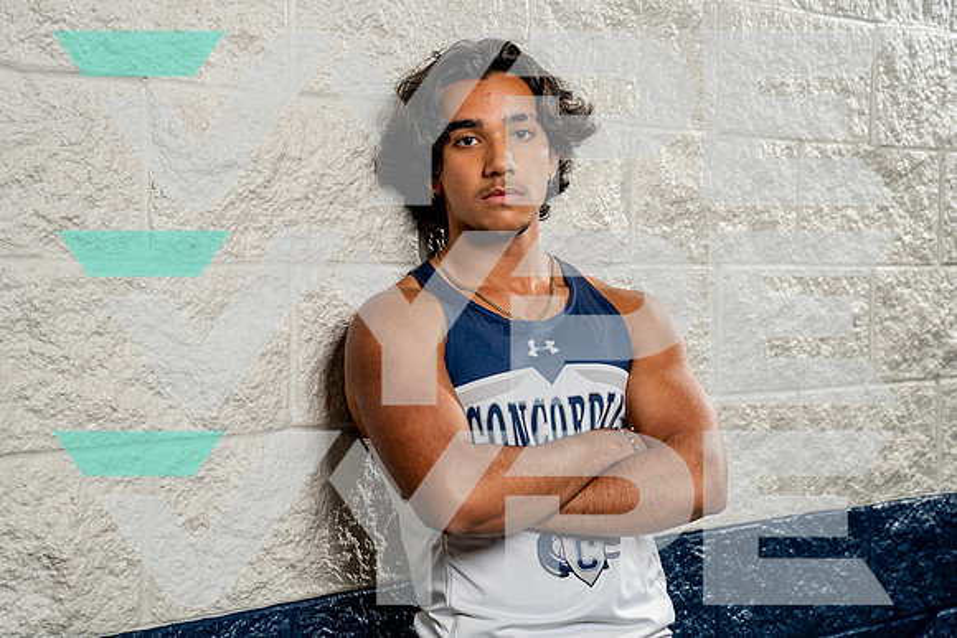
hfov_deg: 32.5
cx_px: 466
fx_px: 1644
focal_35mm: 62
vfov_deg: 22.0
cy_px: 316
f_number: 5.6
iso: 250
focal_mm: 60
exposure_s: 1/250
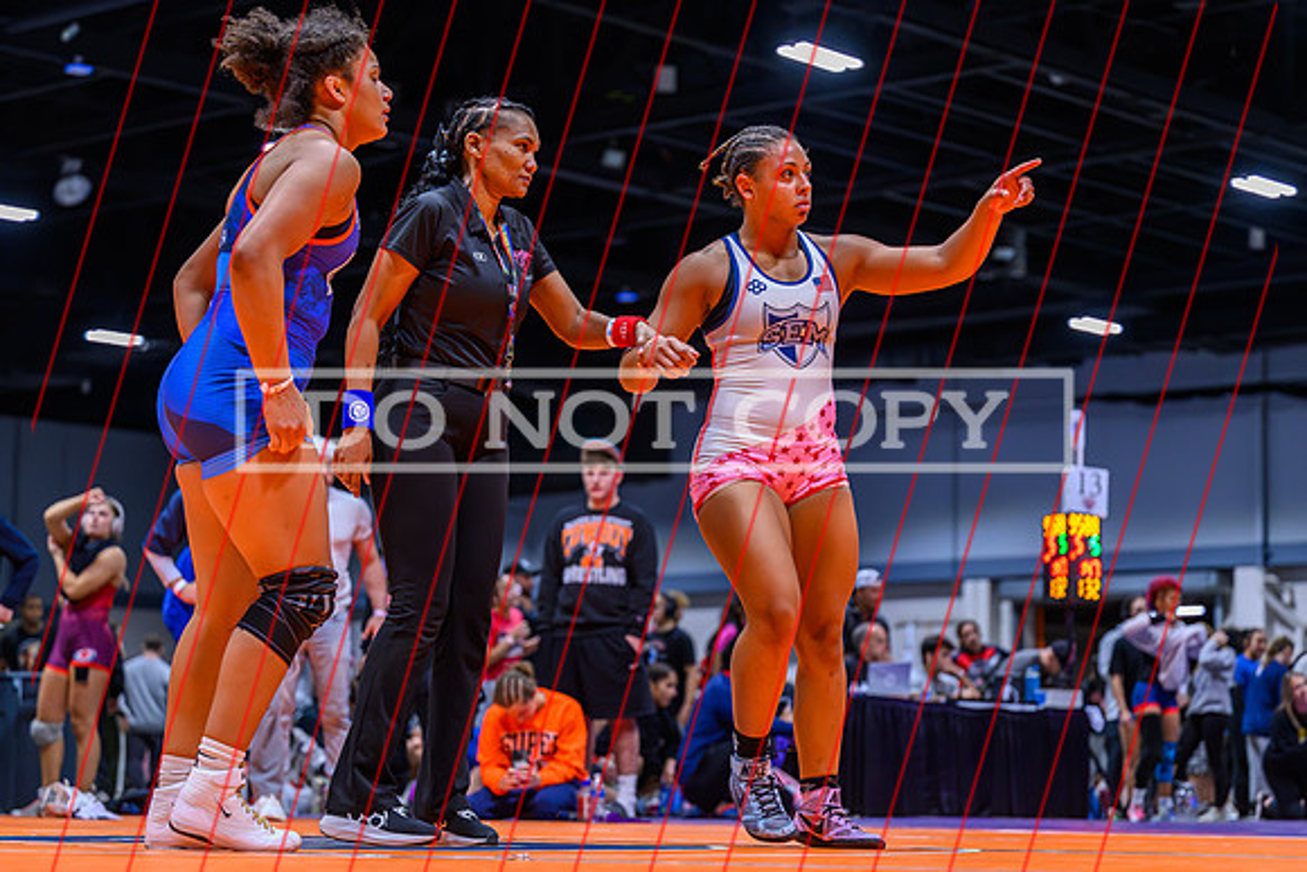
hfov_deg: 24.0
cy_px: 430
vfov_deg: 16.2
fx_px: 3072
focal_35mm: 85
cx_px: 650
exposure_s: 1/800
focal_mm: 70
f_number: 2.8
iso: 3200
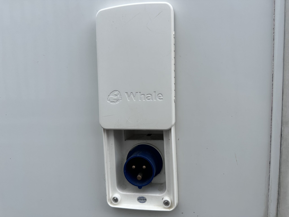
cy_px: 108
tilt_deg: -1.5
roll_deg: +3.0
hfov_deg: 71.6
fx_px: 200
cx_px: 144
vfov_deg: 56.8
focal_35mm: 24
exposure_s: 1/2410
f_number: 1.78
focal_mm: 6.86
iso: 80
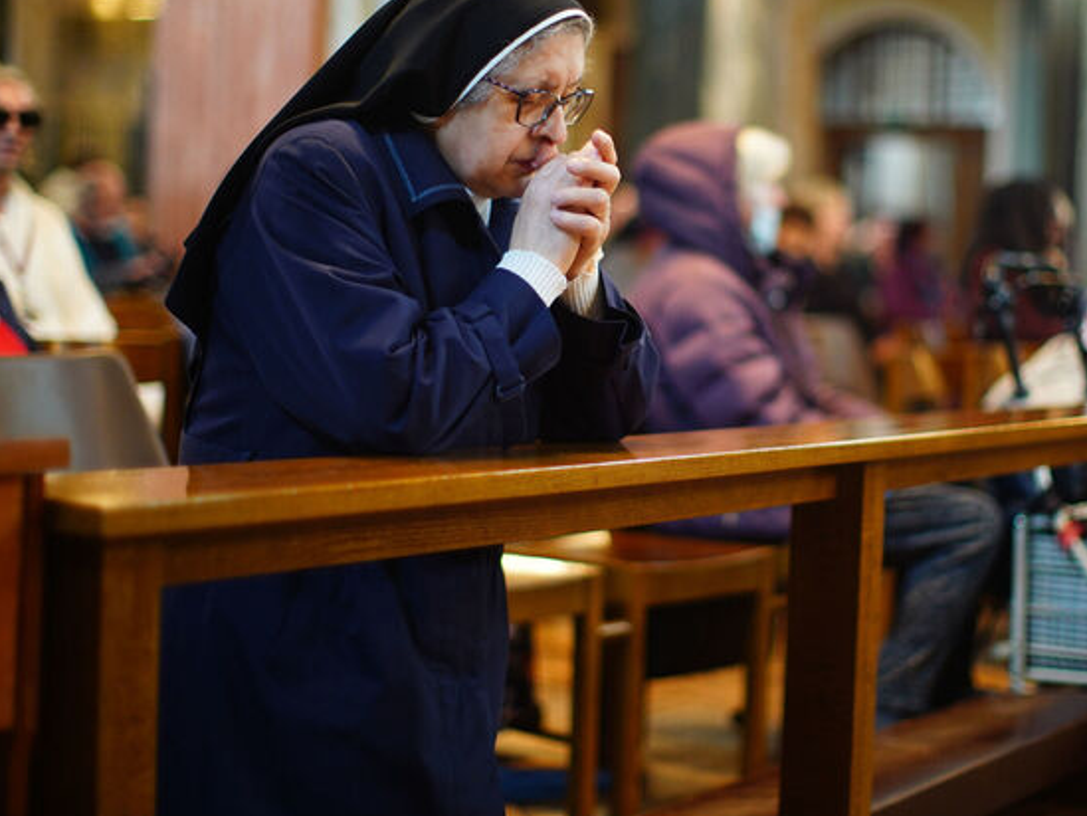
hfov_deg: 27.7
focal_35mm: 70
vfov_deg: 21.0
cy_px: 344
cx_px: 693
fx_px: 2199
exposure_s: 1/160
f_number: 1.2
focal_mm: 50
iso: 800
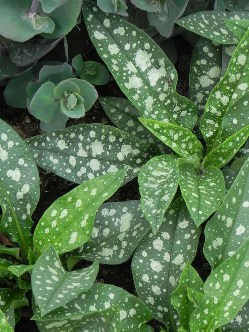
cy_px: 166
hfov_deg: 11.5
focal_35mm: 129
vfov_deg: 15.3
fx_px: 1237
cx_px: 124
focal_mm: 23
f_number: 5
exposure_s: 1/160
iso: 160
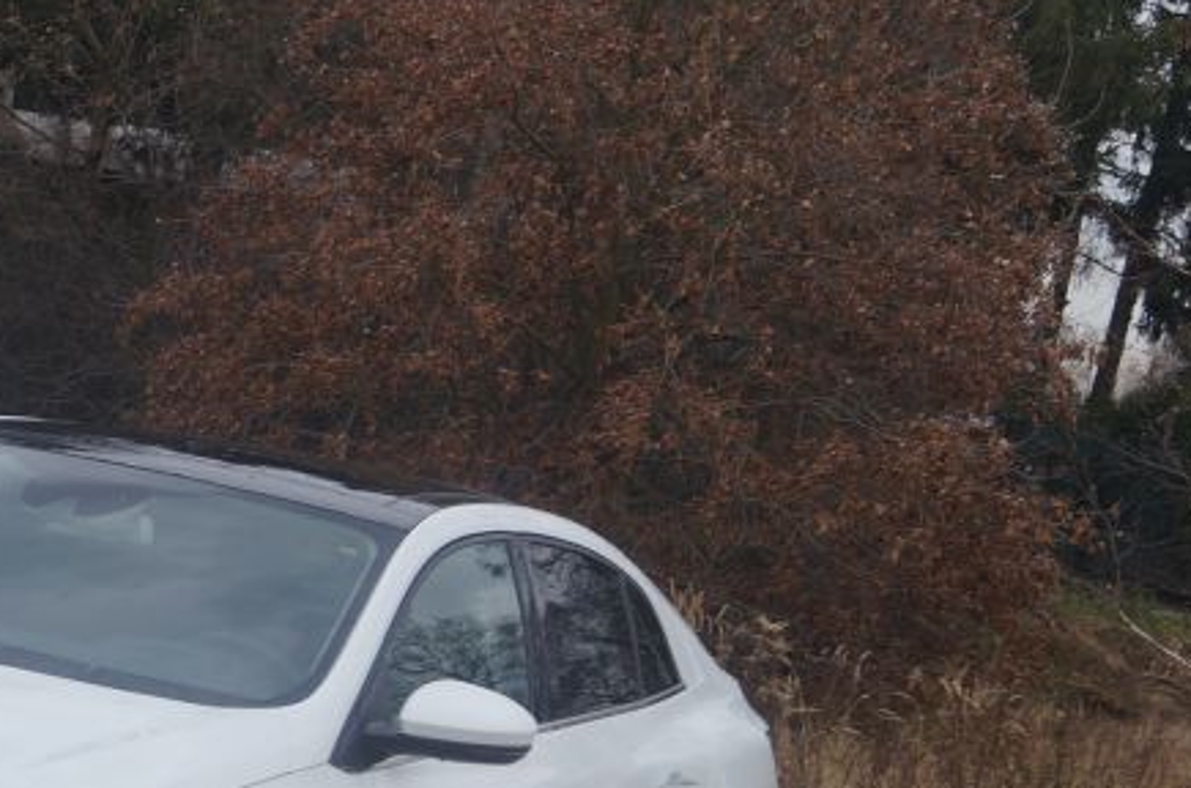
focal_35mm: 106
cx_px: -19
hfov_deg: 18.8
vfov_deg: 12.8
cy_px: 642
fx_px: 3499
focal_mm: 30
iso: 100
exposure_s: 1/80
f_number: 5.6
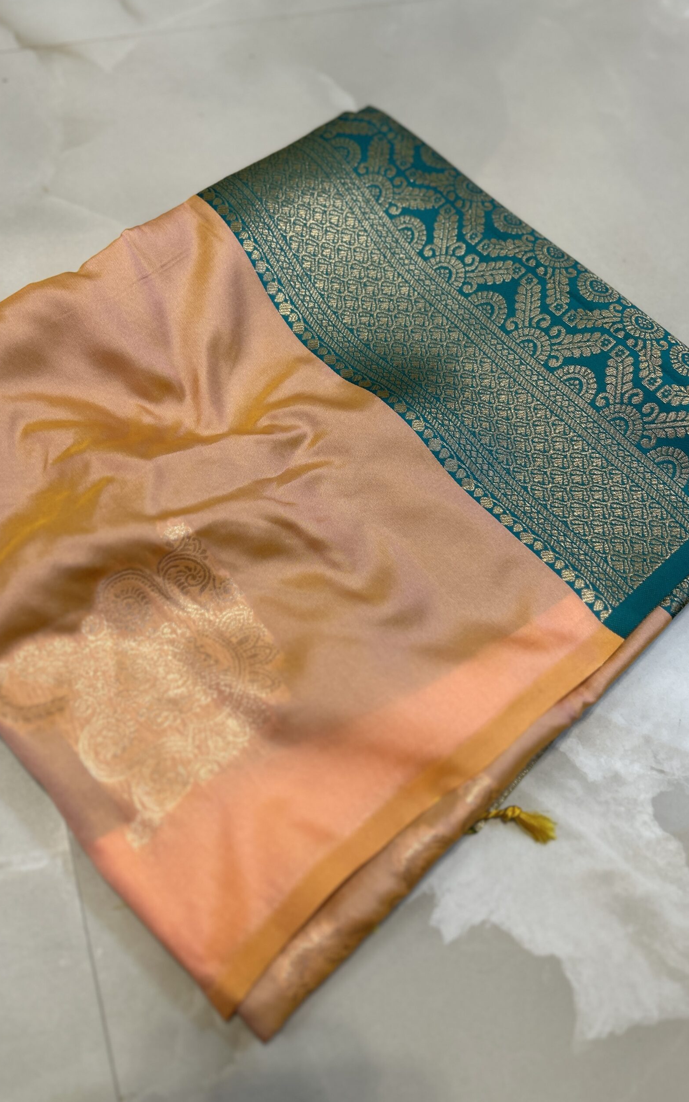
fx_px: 841
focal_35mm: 28
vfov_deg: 66.5
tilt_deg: -64.1
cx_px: 295
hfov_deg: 44.4
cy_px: 548
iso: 64
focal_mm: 5.7
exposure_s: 1/50
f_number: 1.5
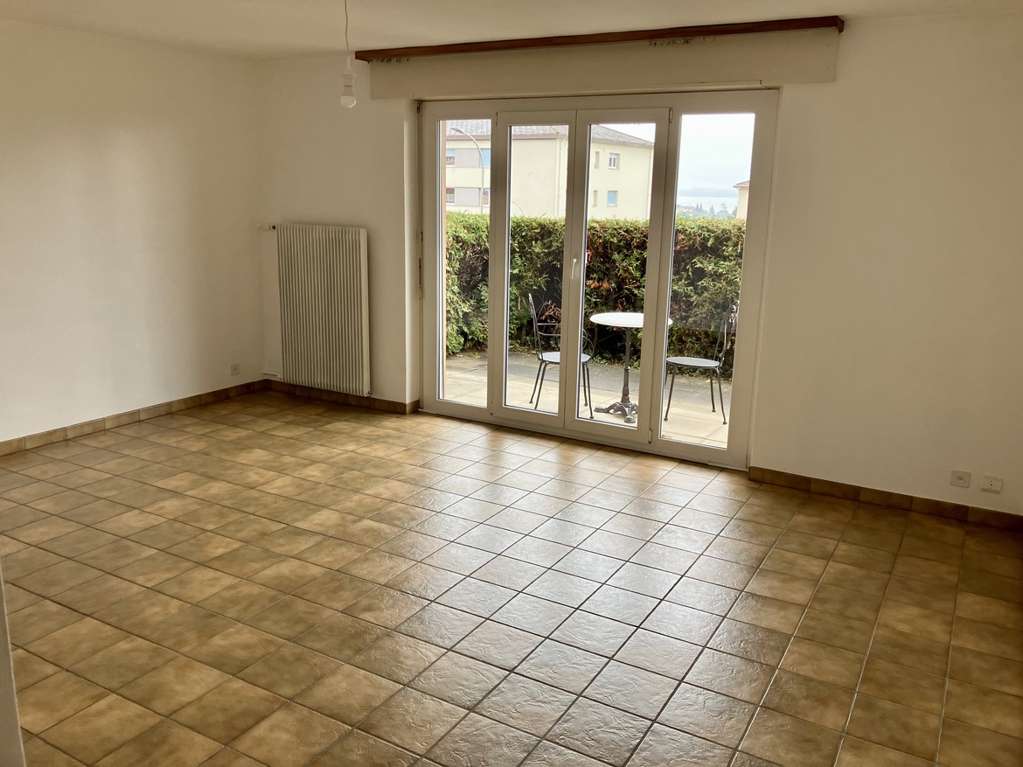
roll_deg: -1.5
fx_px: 827
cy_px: 384
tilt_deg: -11.9
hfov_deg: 63.5
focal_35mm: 28
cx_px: 512
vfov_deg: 49.7
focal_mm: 3.99
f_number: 1.8
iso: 80
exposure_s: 1/121
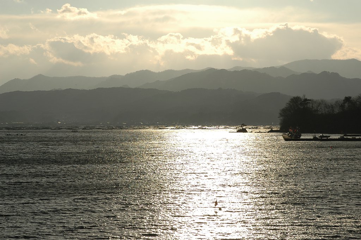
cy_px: 120
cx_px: 180
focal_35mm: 112
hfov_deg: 18.2
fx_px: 1127
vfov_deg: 12.2
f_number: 6.3
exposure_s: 1/2000
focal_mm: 75
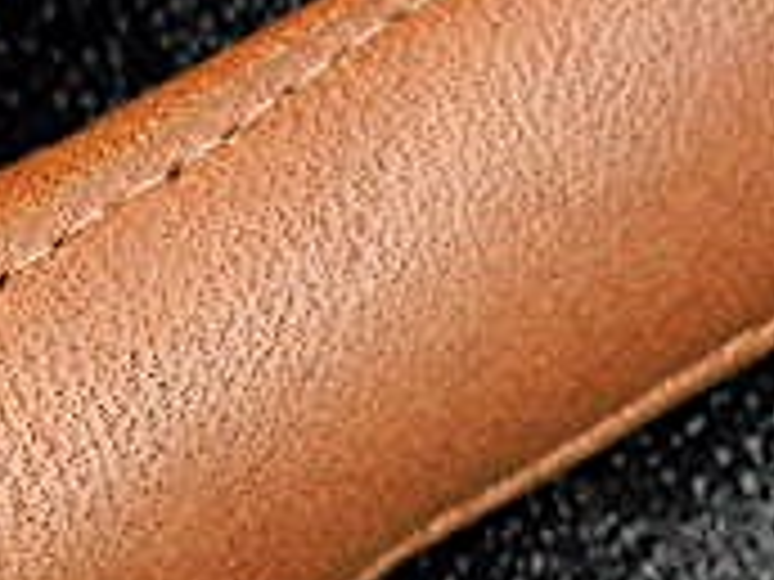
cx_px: -198
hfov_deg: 5.9
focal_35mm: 332
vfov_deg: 4.5
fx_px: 7423
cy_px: 854
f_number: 4.4
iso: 200
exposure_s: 1/2
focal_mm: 16
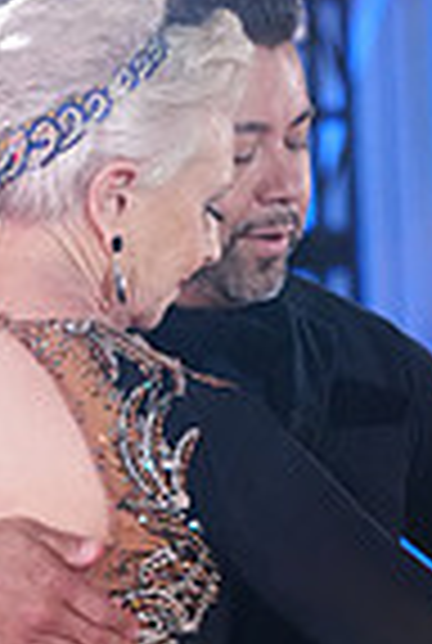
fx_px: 7613
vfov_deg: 4.8
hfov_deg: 3.3
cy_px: 1027
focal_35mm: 425
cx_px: 218
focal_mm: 105
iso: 3200
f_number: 4
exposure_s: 1/320
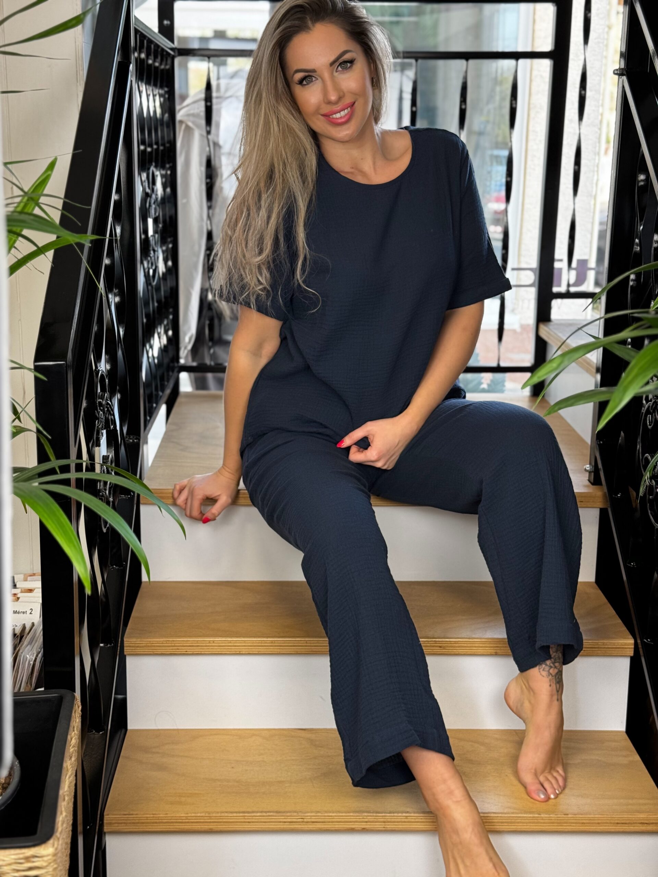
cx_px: 329
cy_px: 438
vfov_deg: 39.7
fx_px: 1217
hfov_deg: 30.3
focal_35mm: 48
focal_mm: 6.76
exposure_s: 1/100
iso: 100
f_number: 1.78
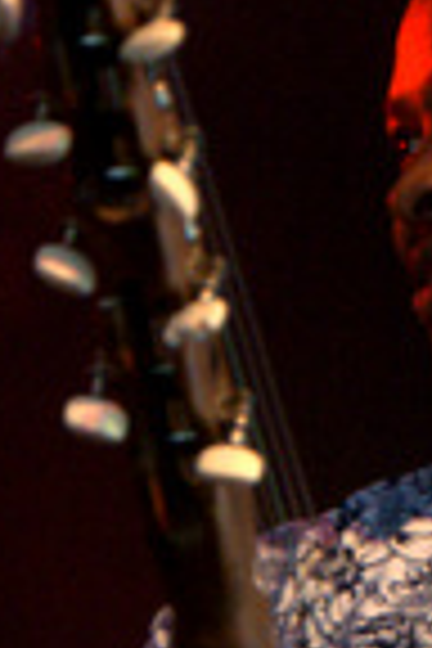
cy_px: 882
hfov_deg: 3.0
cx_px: 756
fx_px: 8351
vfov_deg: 4.4
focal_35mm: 464
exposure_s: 1/60
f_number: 5.3
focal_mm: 62
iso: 3200
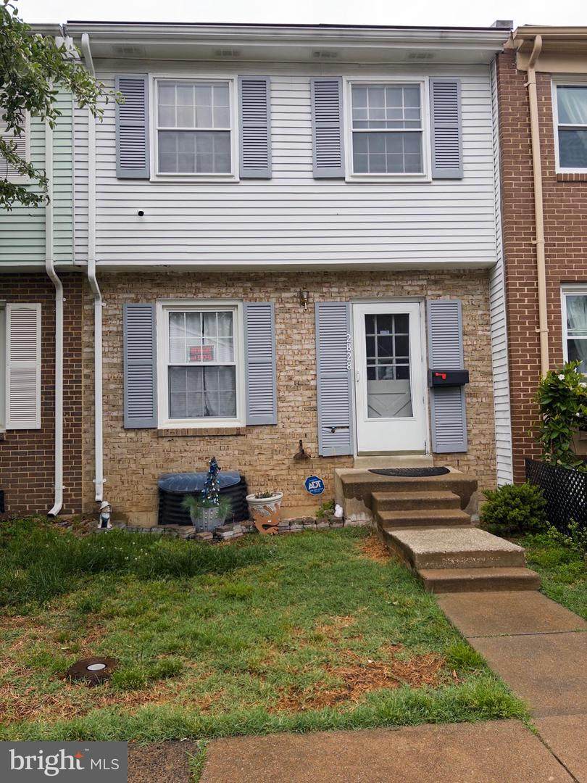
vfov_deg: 67.3
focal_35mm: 26
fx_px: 588
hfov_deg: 53.1
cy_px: 392
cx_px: 294
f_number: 1.6
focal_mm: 5.96
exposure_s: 1/277
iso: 50
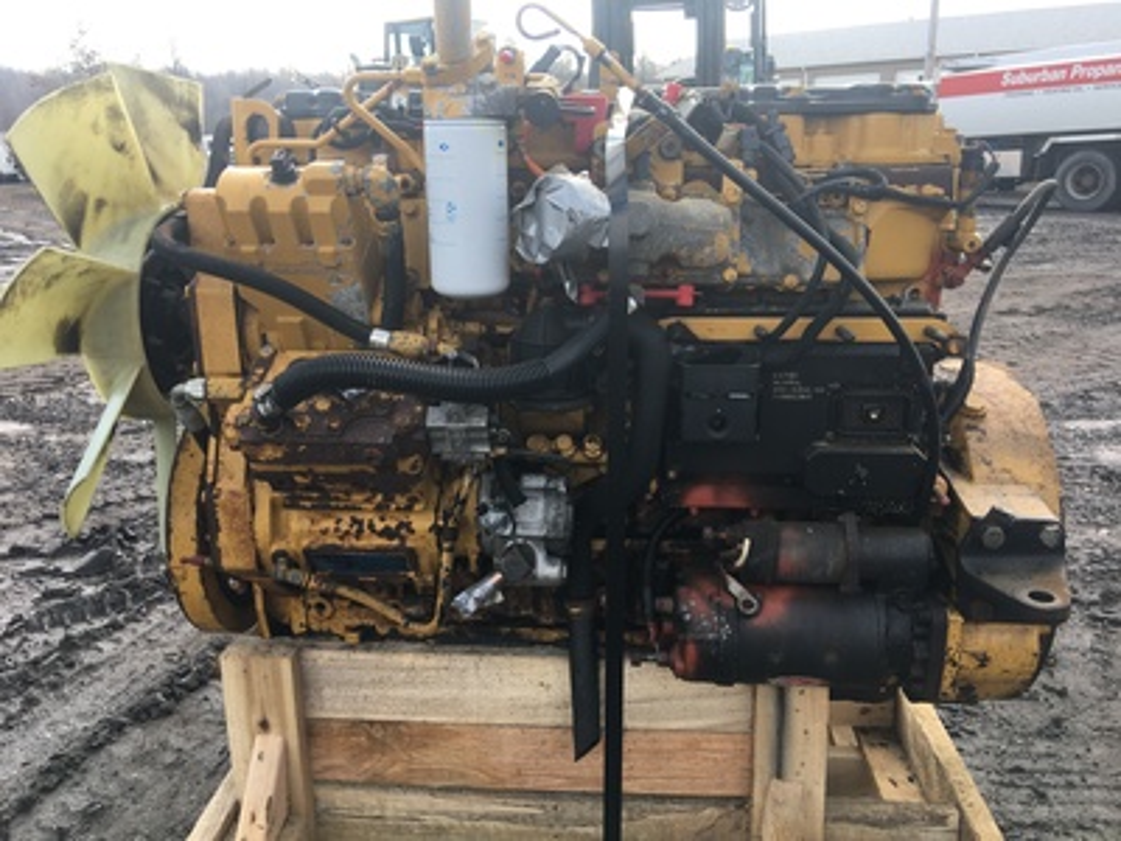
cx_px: 560
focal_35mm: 29
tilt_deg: -16.4
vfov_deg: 48.2
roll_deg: +1.2
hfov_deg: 61.7
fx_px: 939
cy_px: 420
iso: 25
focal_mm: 4.15
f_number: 2.2
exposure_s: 1/303
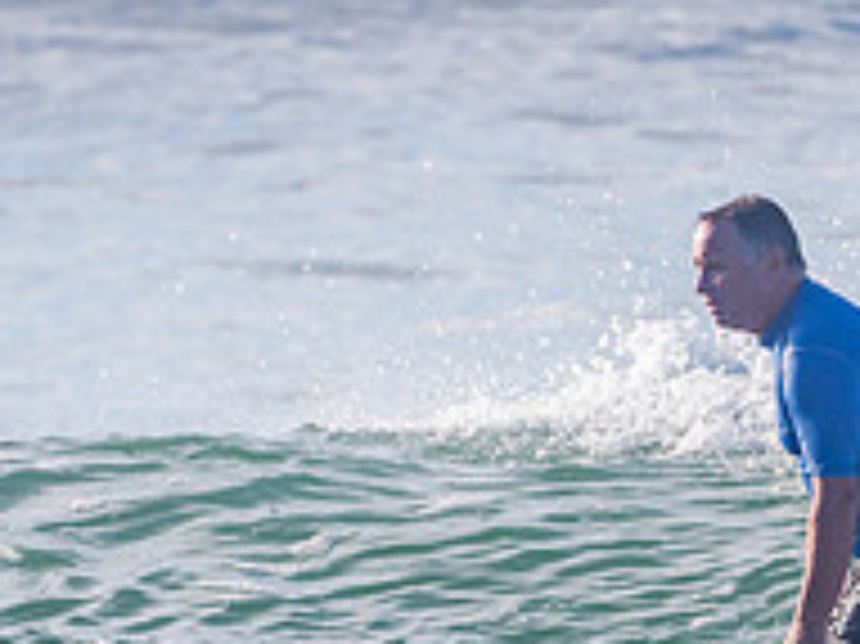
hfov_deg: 1.4
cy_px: 781
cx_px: 707
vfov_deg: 1.0
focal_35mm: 1458
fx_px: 36200
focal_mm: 500
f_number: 5.6
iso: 100
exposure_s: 1/800
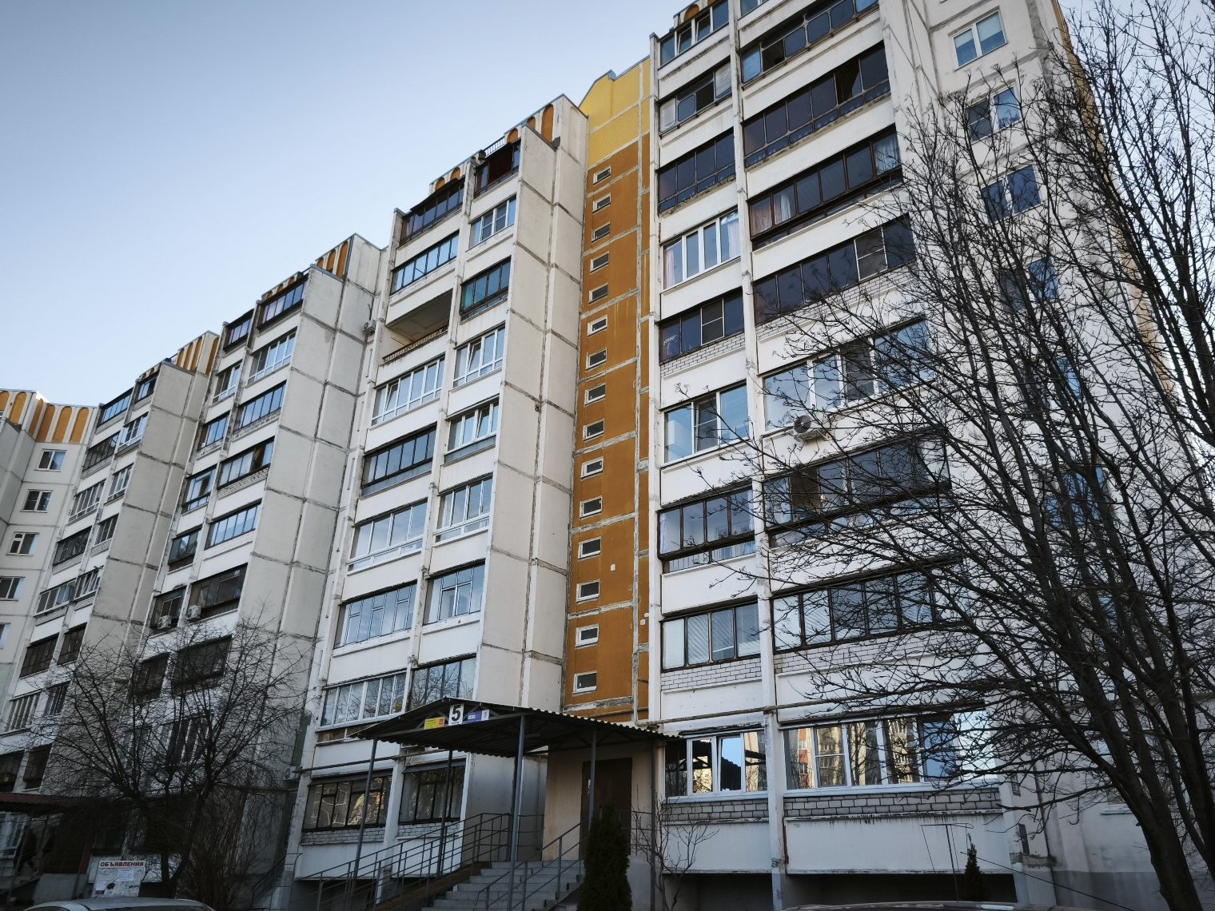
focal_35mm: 23
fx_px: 807
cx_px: 608
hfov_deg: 73.9
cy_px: 456
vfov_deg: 58.9
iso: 200
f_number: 1.7
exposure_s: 1/1411
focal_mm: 5.35
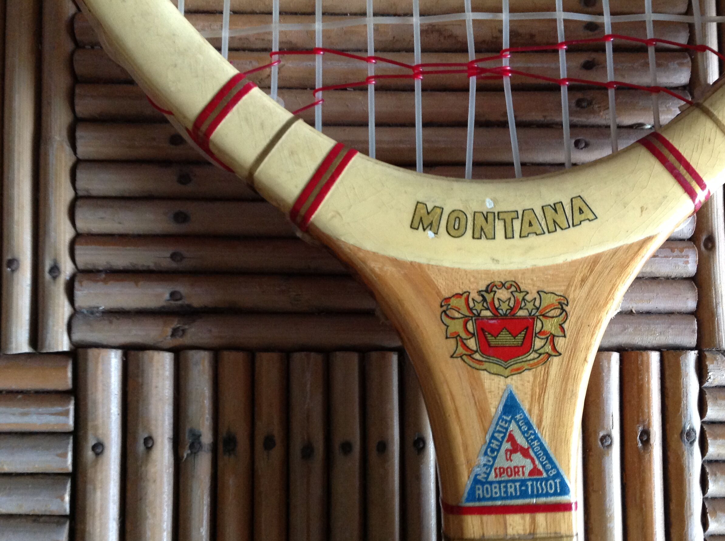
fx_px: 795
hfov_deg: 49.0
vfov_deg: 37.6
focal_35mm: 38
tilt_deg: -85.6
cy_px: 292
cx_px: 369
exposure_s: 1/15
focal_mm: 4.28
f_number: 2.4
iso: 250
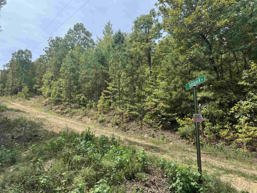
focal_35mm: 24
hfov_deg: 71.6
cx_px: 128
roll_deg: -0.2
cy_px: 96
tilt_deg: +12.6
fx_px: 178
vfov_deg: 56.8
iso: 80
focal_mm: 6.76
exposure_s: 1/1721
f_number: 1.78
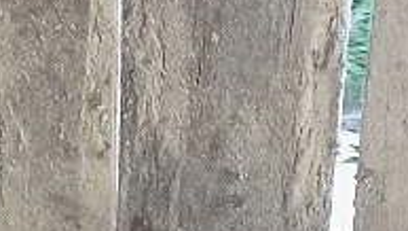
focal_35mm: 188
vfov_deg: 5.1
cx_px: -247
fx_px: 2036
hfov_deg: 10.9
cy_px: 1196
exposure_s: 1/50
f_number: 1.8
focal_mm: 4.65
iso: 250
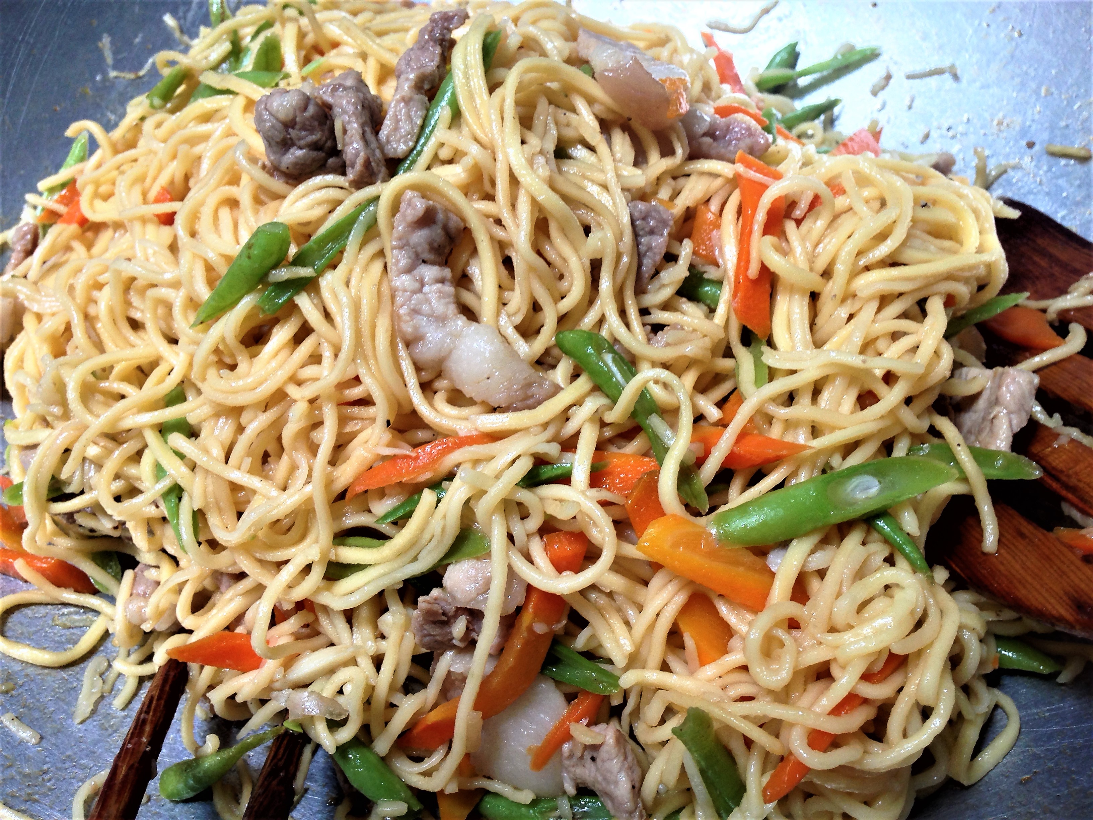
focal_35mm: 33
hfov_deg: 55.4
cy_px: 410
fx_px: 1042
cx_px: 546
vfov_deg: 42.9
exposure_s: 1/60
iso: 50
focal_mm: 4.12
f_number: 2.4
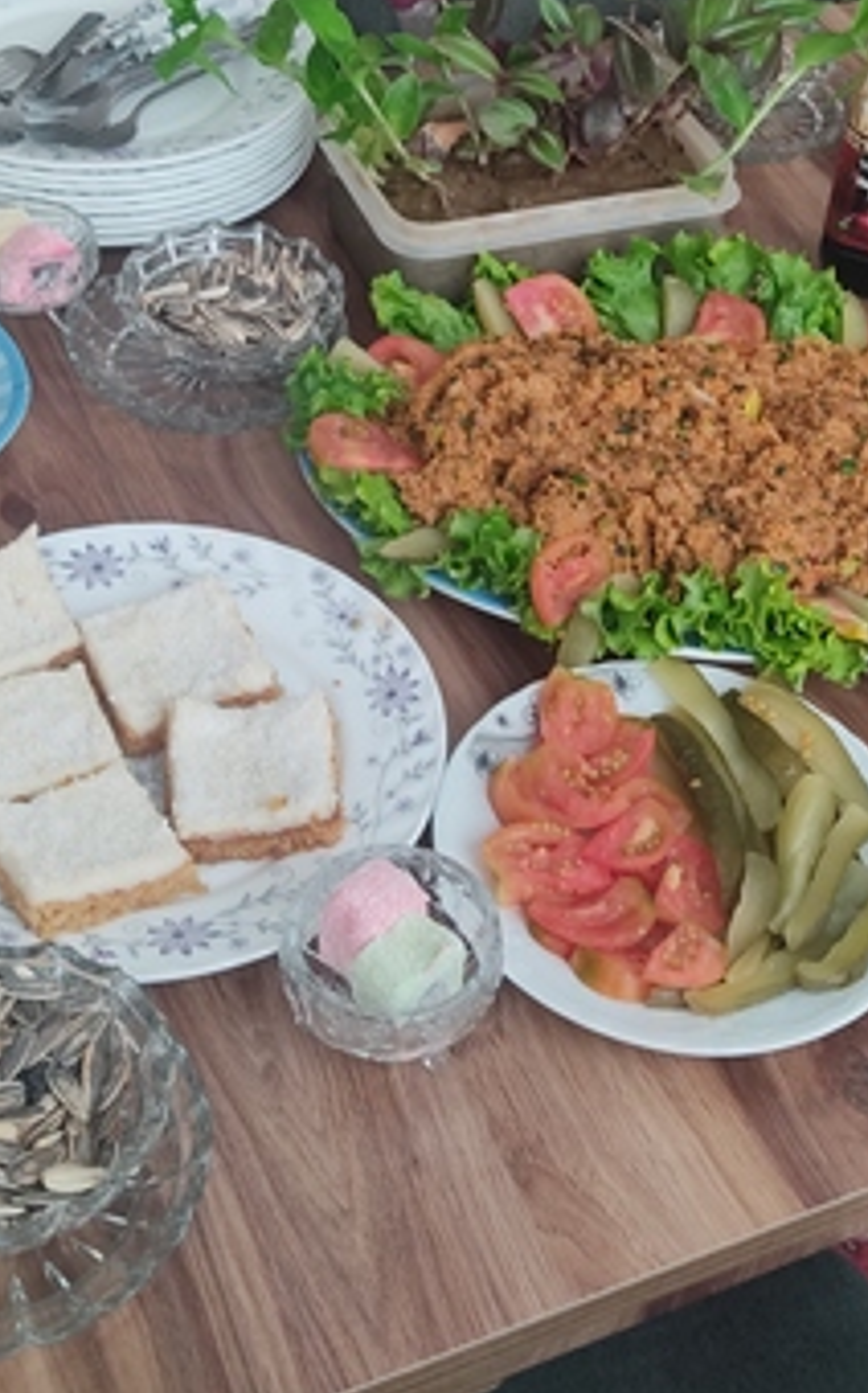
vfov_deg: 35.7
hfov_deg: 23.1
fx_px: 2123
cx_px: 512
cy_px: 406
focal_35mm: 56
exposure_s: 1/50
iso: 123
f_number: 1.79
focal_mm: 4.74
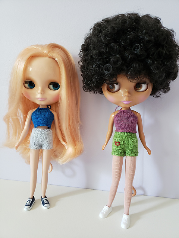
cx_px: 90
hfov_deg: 53.1
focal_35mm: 26
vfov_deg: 67.3
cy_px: 119
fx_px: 179
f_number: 1.5
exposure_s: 1/25
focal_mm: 4.3
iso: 250
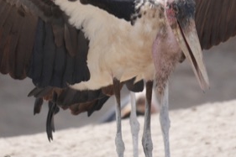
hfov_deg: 1.5
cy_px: 27
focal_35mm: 1418
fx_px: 9290
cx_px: 147
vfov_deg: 1.0
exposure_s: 1/500
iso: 200
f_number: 6.3
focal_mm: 332
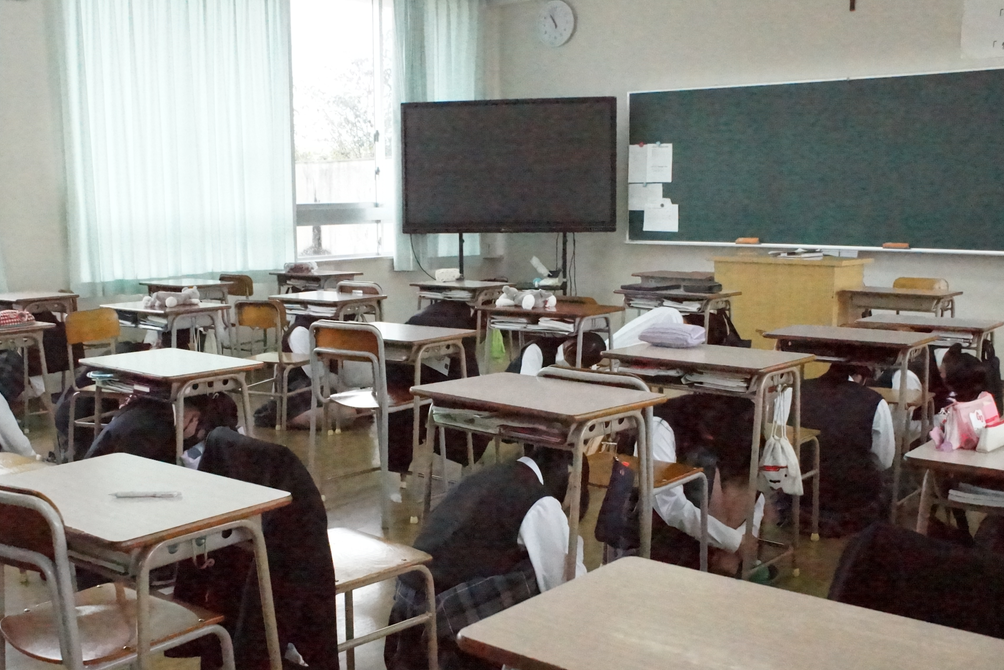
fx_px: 1088
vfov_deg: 34.0
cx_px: 452
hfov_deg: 49.5
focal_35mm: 39
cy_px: 426
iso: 16000
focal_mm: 20
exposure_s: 1/2500
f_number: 5.6
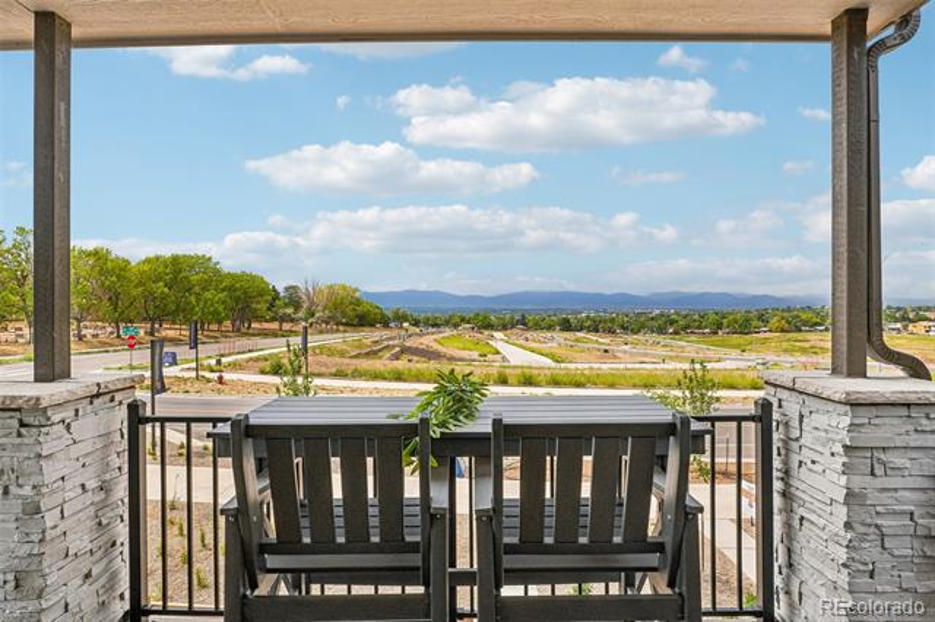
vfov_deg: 72.0
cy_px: 311
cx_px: 468
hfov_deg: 95.0
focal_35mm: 16
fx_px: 428
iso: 100
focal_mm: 11
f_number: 8
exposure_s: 1/350
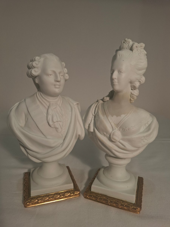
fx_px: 151
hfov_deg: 58.9
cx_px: 85
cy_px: 114
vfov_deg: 73.9
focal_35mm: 23
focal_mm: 5.54
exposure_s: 1/100
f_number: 1.8
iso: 50
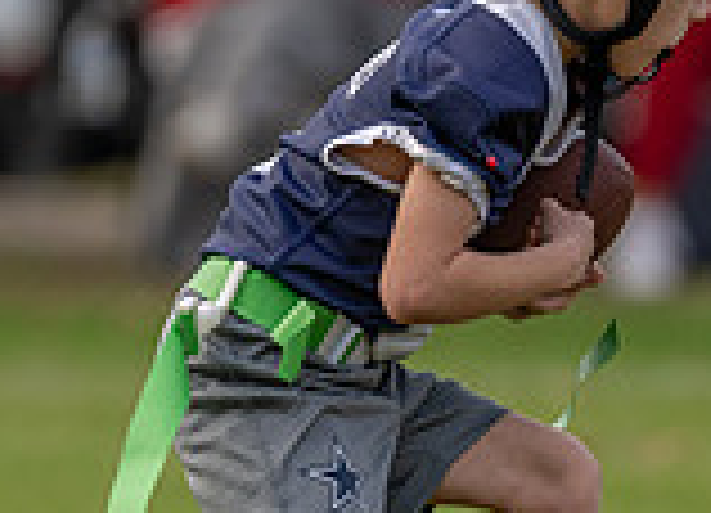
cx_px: 524
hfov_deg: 2.1
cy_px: 384
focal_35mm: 952
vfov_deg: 1.5
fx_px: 19290
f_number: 2.8
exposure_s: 1/1000
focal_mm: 200
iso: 250
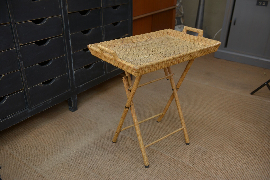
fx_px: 263
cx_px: 135
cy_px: 90
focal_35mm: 35
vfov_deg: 37.9
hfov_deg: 54.4
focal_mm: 35
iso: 250
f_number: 4
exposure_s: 1/50
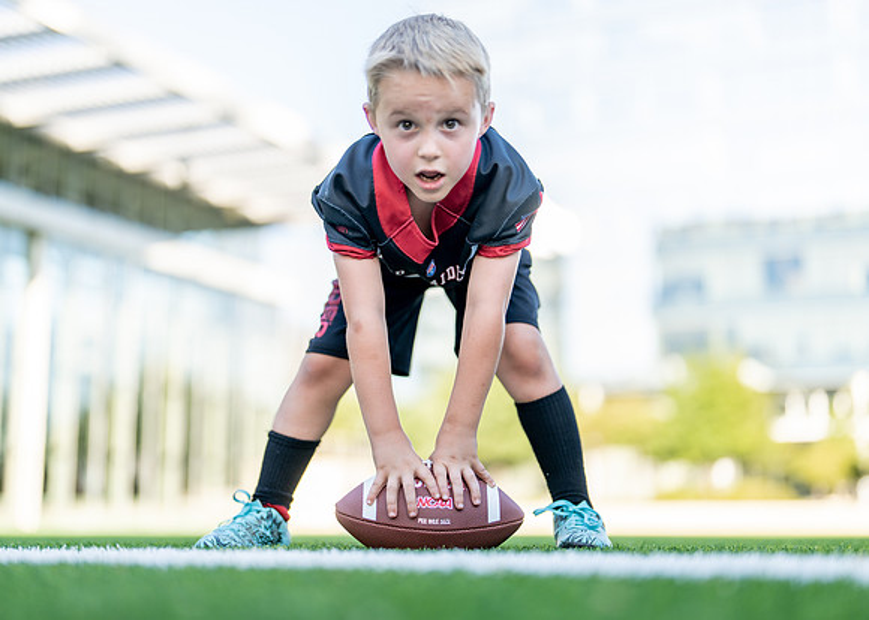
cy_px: 310
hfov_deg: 35.8
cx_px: 437
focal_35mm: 55
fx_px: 1345
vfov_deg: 26.0
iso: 100
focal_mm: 50
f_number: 1.2
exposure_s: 1/1250
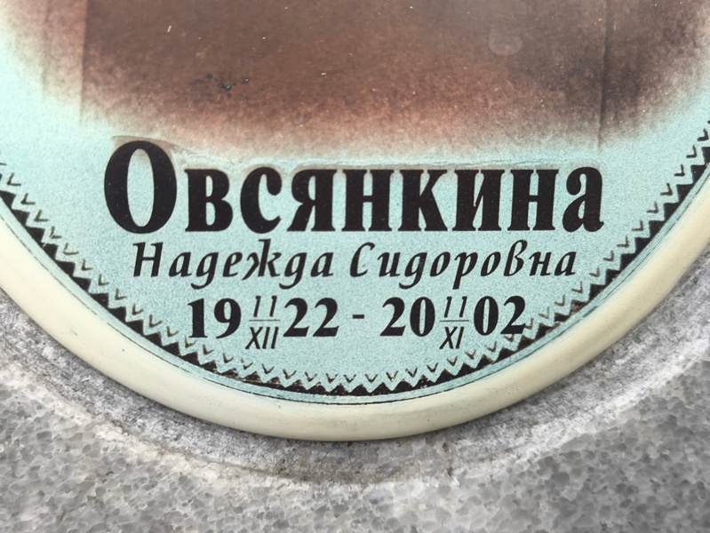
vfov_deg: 29.1
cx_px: 355
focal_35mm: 50
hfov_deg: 38.2
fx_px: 1026
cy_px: 266
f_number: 1.7
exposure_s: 1/120
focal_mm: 4.71
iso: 64
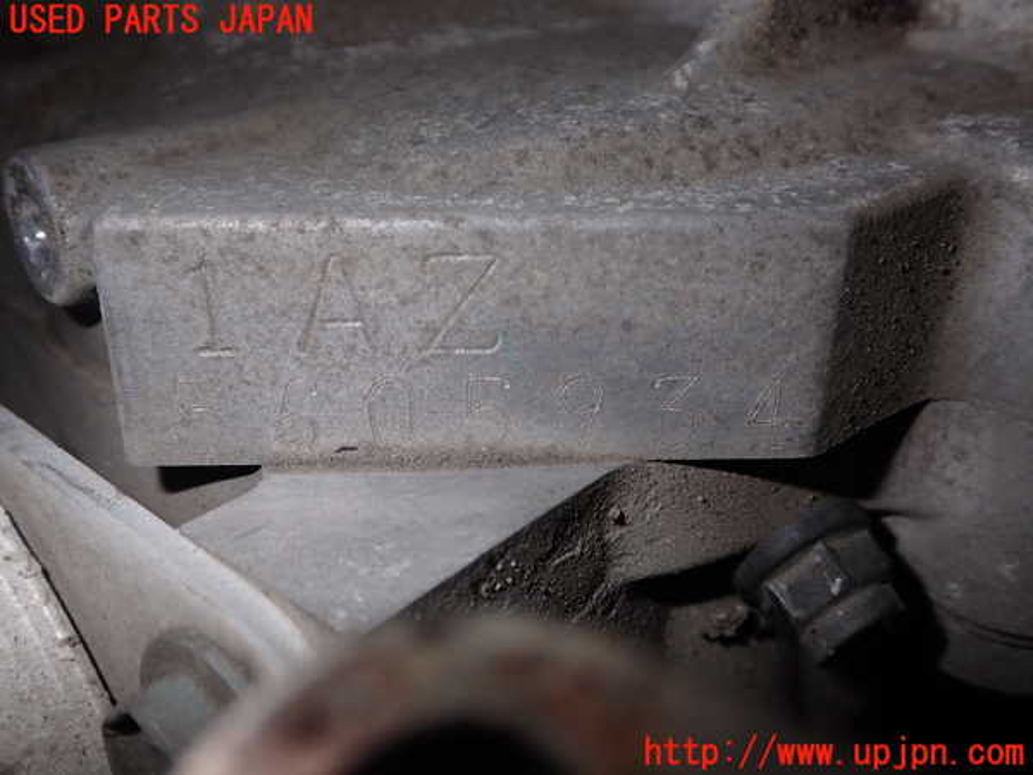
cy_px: 388
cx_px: 516
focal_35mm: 36
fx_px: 1074
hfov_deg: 51.4
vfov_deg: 39.7
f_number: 7.1
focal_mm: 6.37
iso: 200
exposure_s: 1/40
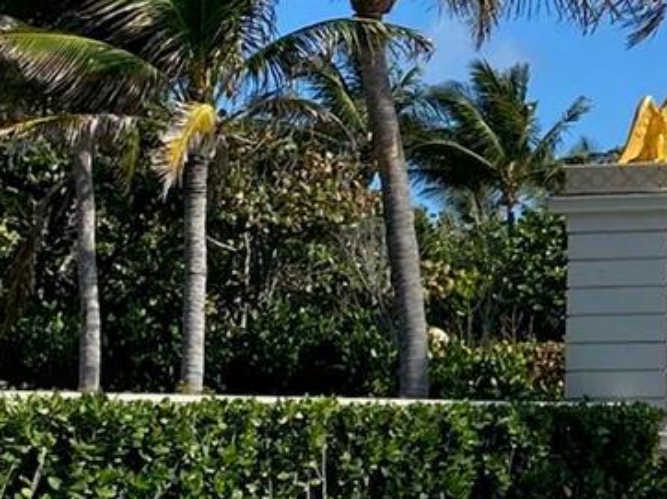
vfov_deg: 12.9
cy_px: 273
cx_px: 1085
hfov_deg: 15.4
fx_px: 2214
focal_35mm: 115
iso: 32
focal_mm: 4.25
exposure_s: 1/2890
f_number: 1.8
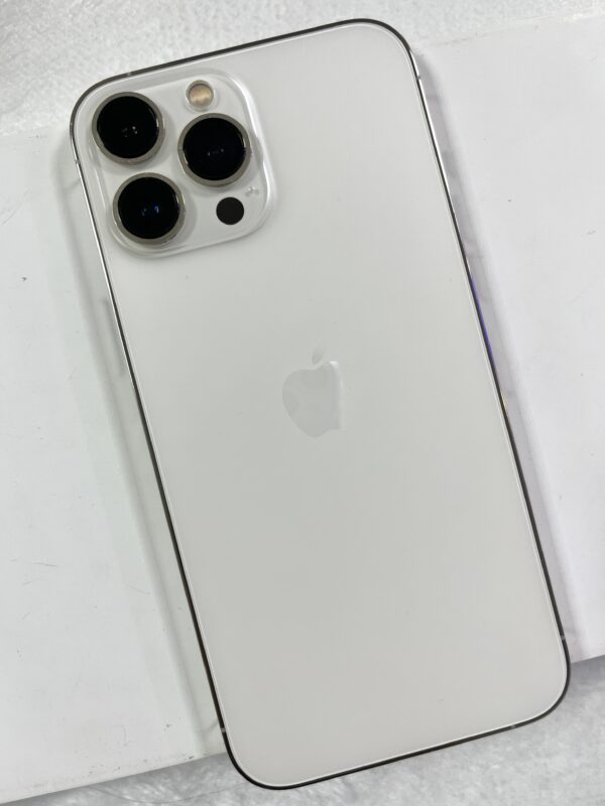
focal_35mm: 26
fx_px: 606
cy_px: 403
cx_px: 302
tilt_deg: -89.5
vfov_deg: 67.3
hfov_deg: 53.1
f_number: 1.6
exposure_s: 1/120
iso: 50
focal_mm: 5.1
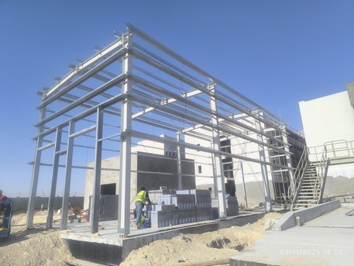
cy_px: 133
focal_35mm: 23
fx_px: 235
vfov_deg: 58.9
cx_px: 177
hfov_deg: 73.9
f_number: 1.65
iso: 50
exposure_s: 1/1334
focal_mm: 6.14
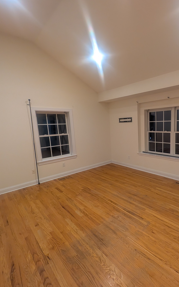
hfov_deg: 64.5
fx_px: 133
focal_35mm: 17
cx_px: 131
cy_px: 144
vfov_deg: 94.4
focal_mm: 2.23
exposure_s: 1/40
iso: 159
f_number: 1.95
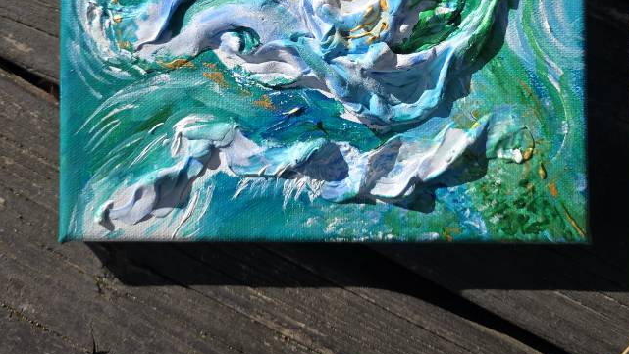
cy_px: 7
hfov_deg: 50.5
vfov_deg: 28.1
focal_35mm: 40
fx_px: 667
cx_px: 329
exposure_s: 1/769
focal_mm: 6.3
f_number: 1.7
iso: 12
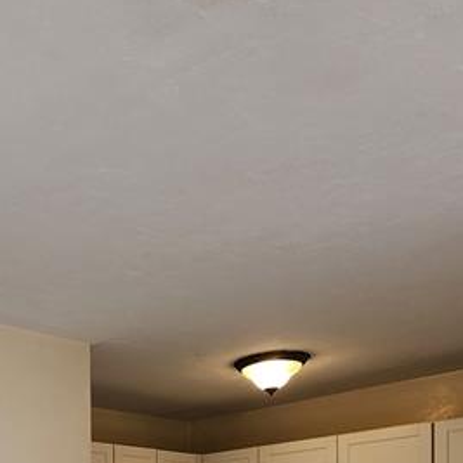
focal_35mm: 44
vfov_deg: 31.3
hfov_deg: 33.1
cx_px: -57
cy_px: 574
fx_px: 666
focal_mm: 2.2
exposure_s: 1/120
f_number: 2.2
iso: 64
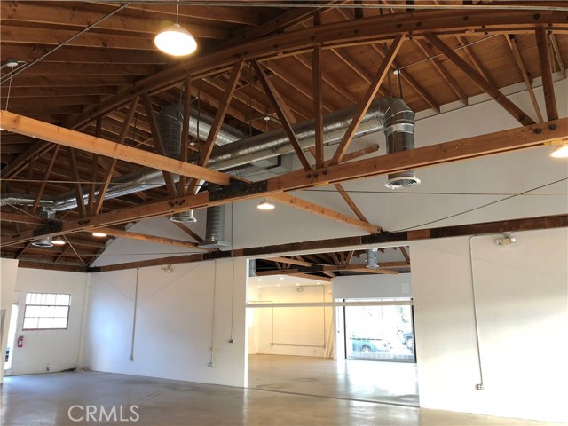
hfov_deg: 63.4
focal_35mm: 28
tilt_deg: +14.1
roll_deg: -0.7
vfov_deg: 49.7
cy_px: 213
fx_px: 459
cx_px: 284
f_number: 1.8
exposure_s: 1/15
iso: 40
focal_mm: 3.99
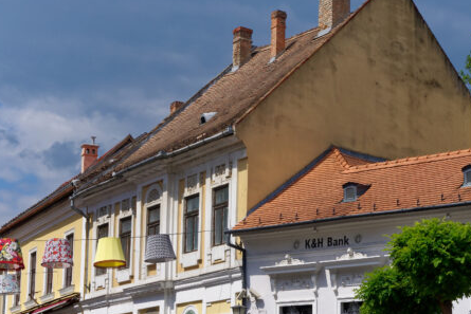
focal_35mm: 91
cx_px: 361
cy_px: 211
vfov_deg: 15.0
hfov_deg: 22.1
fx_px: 1191
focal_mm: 30
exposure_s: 1/640
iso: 200
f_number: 8
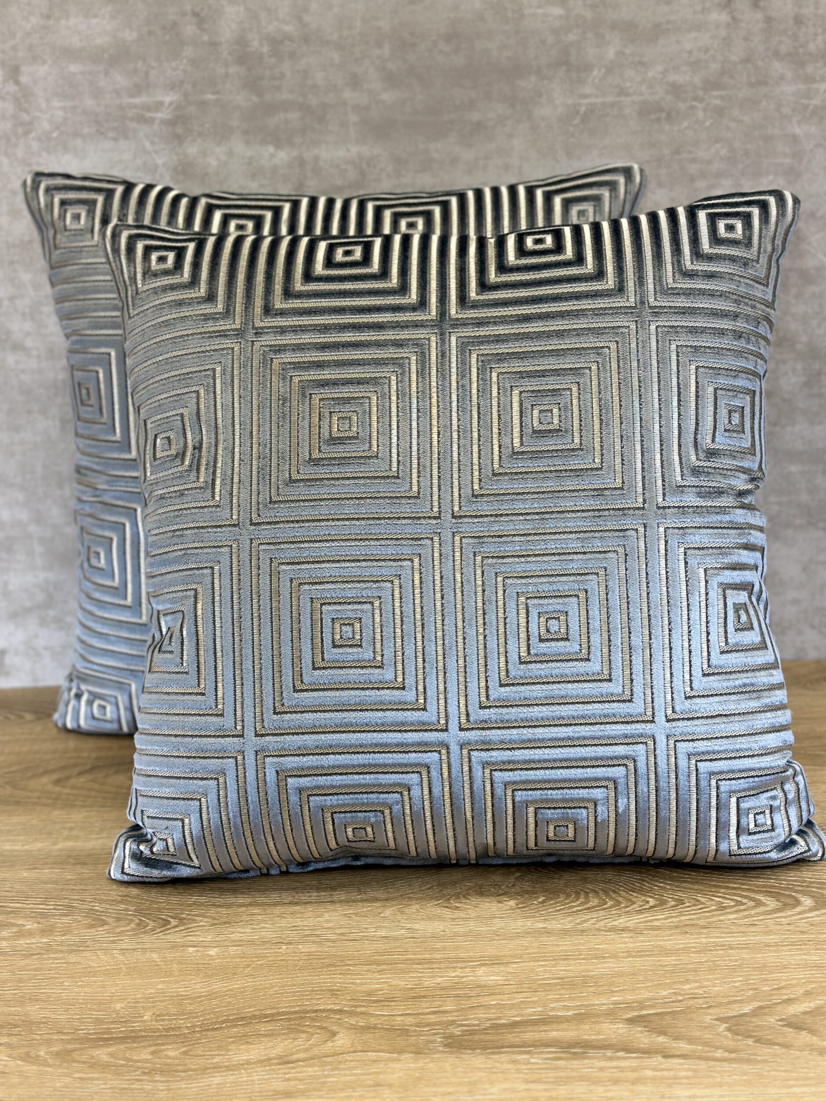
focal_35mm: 49
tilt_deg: -15.7
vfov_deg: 38.9
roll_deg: +2.4
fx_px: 1559
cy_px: 542
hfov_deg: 29.7
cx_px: 418
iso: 100
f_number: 1.78
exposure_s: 1/170
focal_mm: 6.86
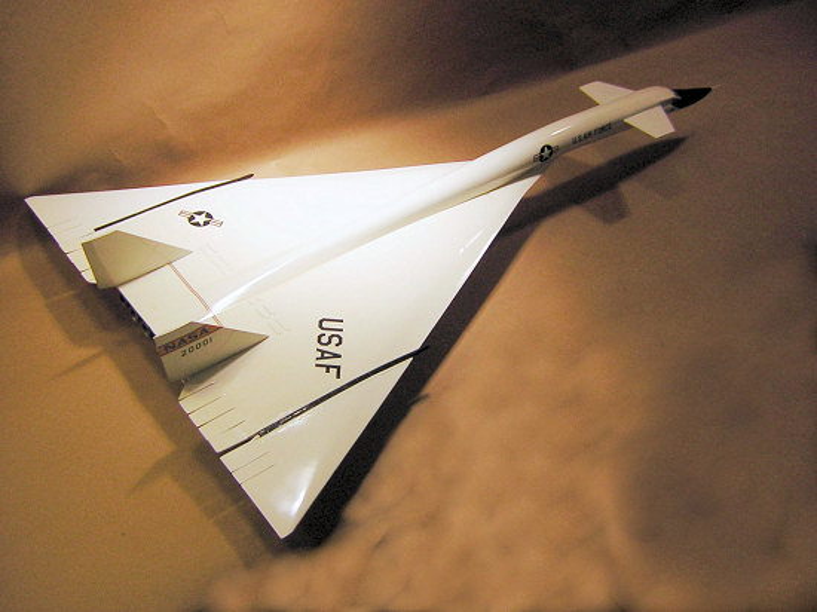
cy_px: 306
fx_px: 849
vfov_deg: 39.6
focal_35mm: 36
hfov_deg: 51.4
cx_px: 408
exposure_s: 1/312
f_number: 2.6
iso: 50
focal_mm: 4.7
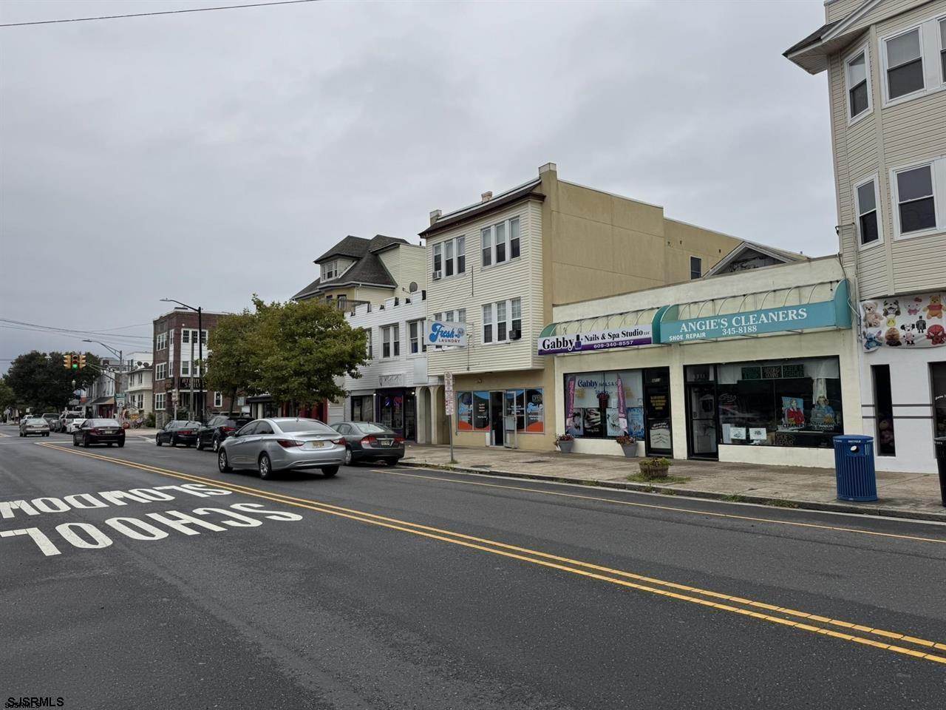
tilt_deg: +3.6
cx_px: 473
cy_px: 355
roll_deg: +0.2
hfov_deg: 71.6
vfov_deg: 56.8
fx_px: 656
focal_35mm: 24
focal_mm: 6.76
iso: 80
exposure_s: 1/5348
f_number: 1.78
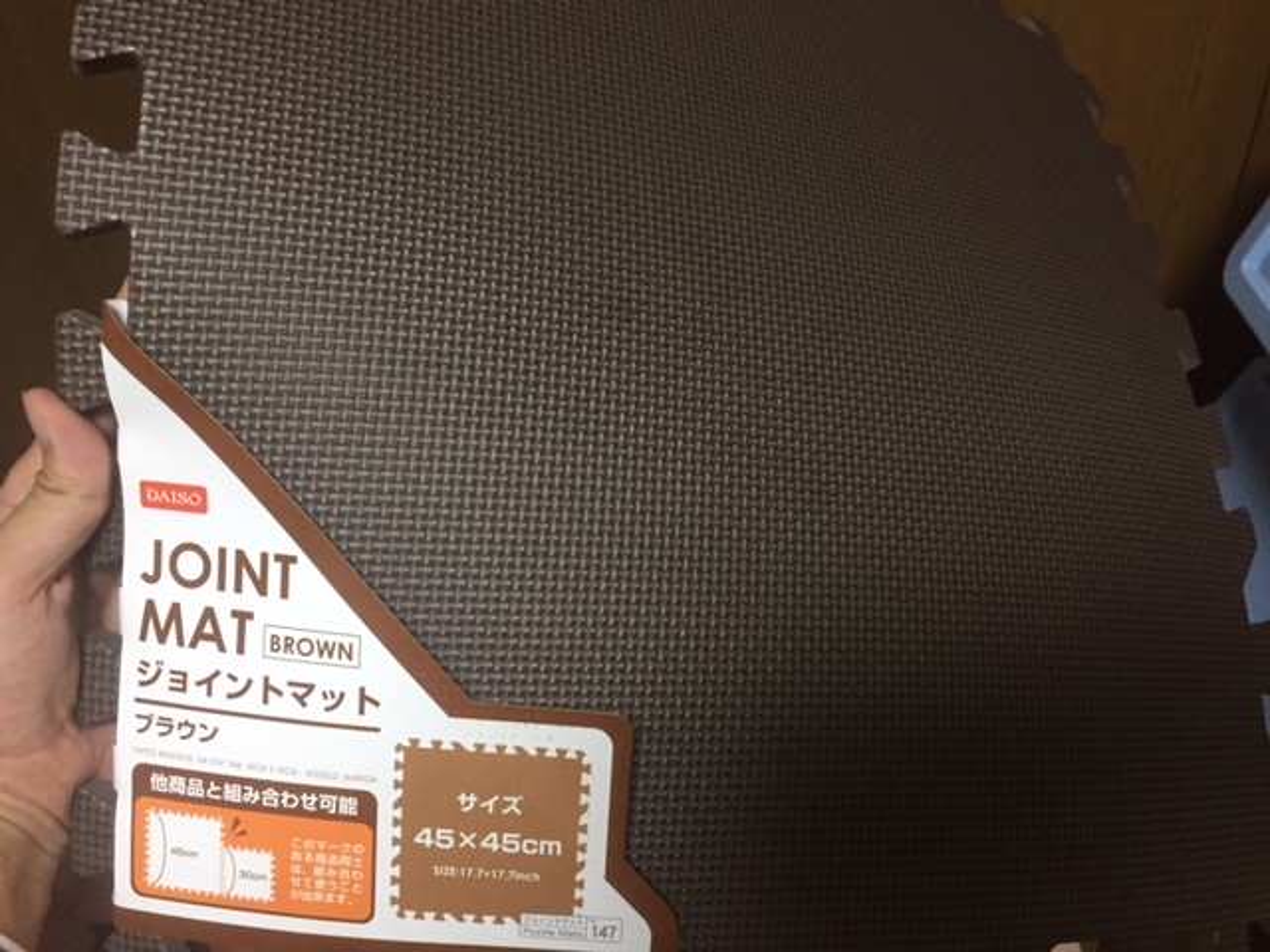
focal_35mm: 29
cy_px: 476
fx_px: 1064
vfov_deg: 48.2
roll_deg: +4.5
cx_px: 635
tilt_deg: -44.8
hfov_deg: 61.7
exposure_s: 1/30
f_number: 2.2
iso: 160
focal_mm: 4.15
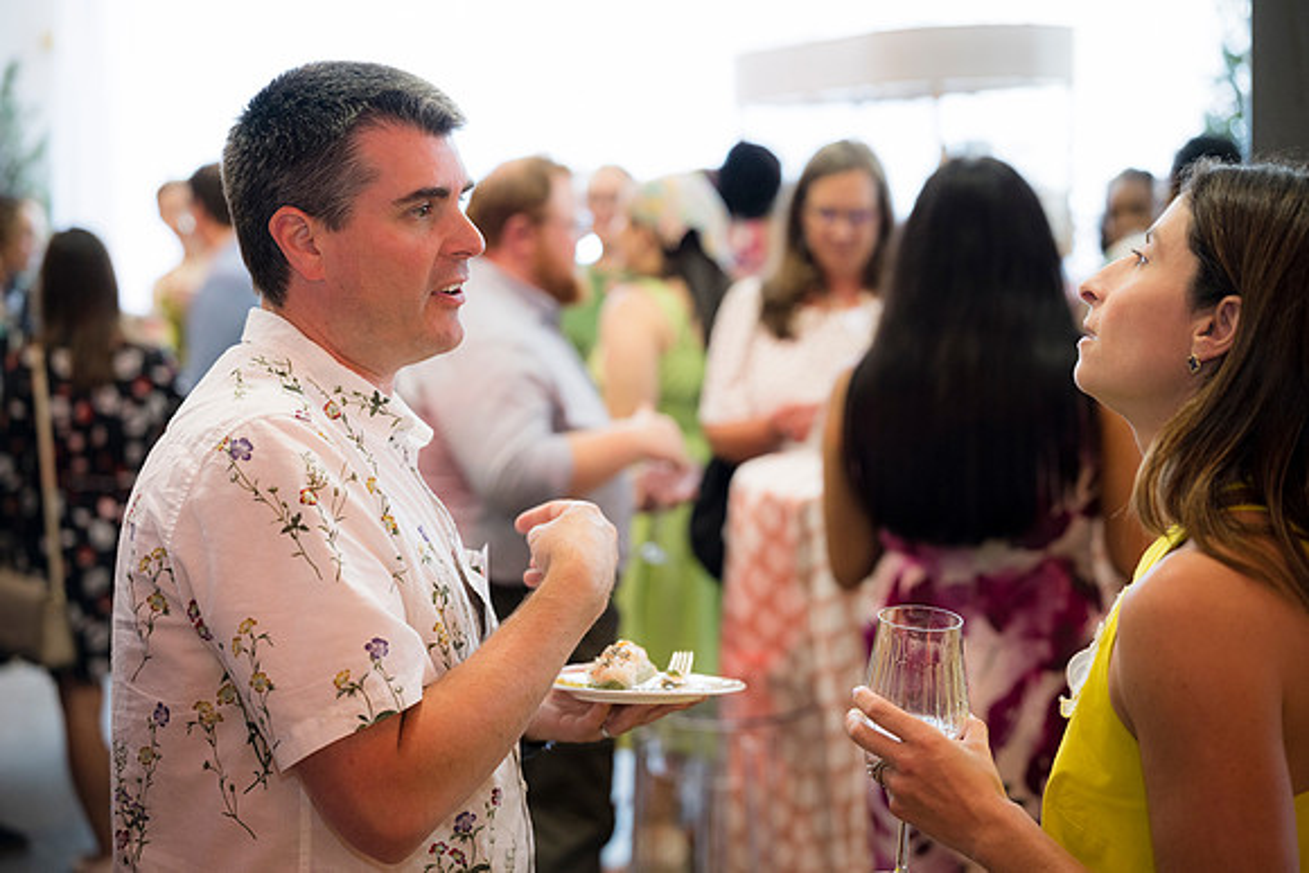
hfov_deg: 36.2
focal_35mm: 55
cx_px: 654
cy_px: 436
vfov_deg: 24.6
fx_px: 2000
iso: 800
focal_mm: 55
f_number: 2.2
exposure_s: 1/160
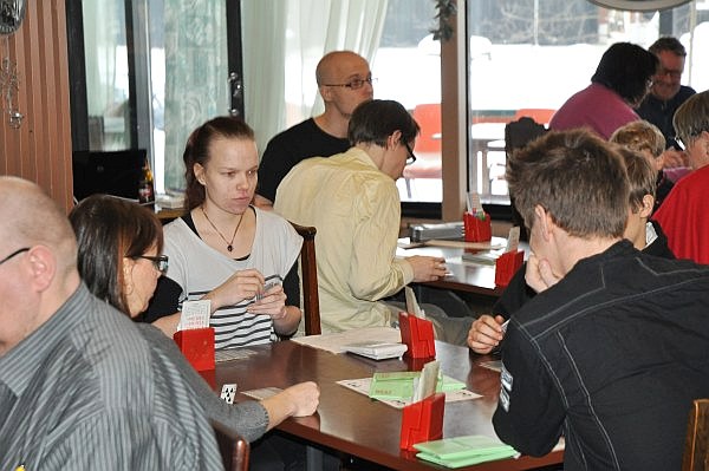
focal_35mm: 93
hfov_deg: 21.9
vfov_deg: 14.7
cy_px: 236
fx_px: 1830
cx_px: 354
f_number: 4.5
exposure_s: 1/60
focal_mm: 62
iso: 800
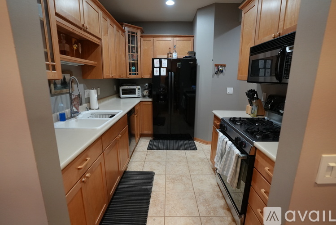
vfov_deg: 73.8
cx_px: 168
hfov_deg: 96.7
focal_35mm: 16
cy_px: 112
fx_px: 149
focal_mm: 16
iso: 5000
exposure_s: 1/160
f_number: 4
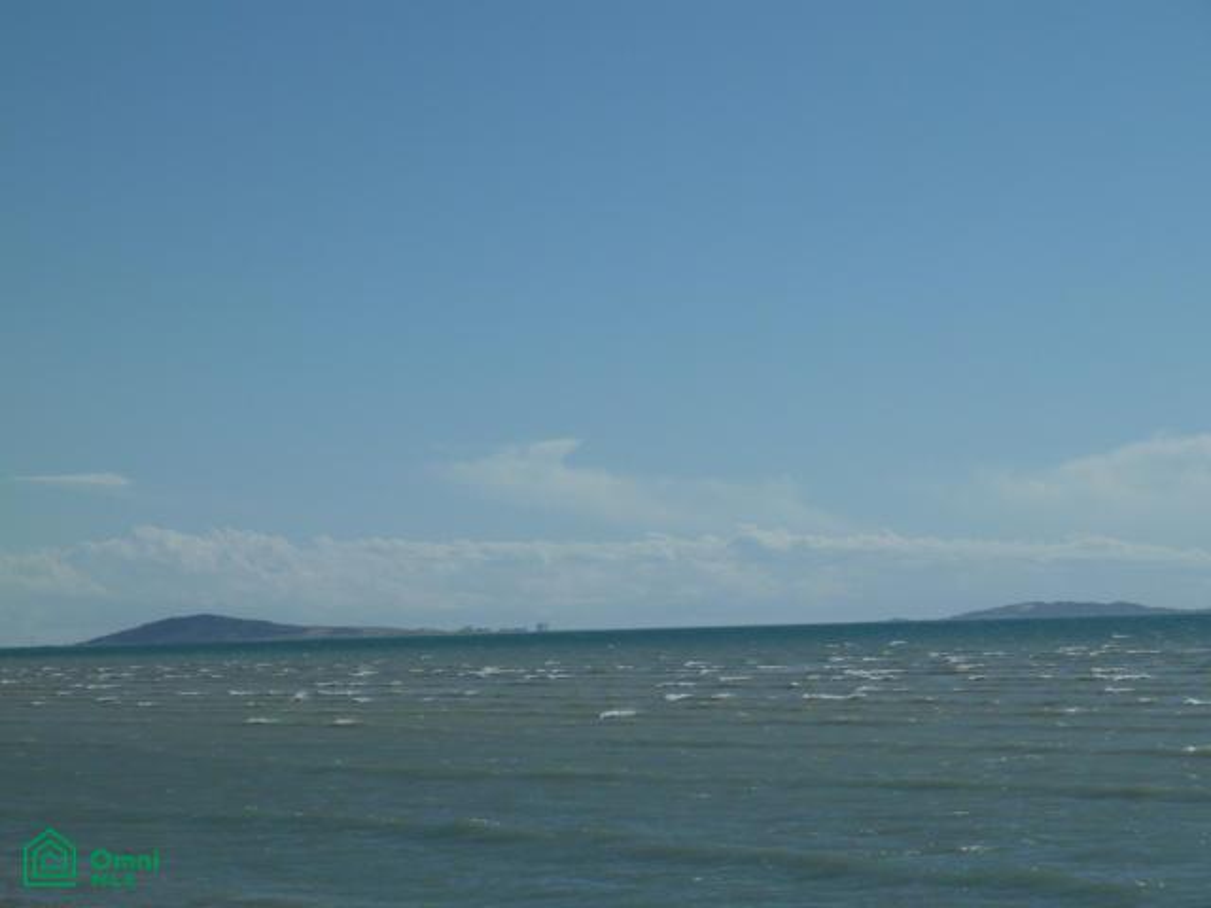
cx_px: 606
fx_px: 3638
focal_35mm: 104
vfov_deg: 14.2
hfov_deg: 18.9
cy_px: 454
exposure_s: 1/1000
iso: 80
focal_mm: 17
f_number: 6.3
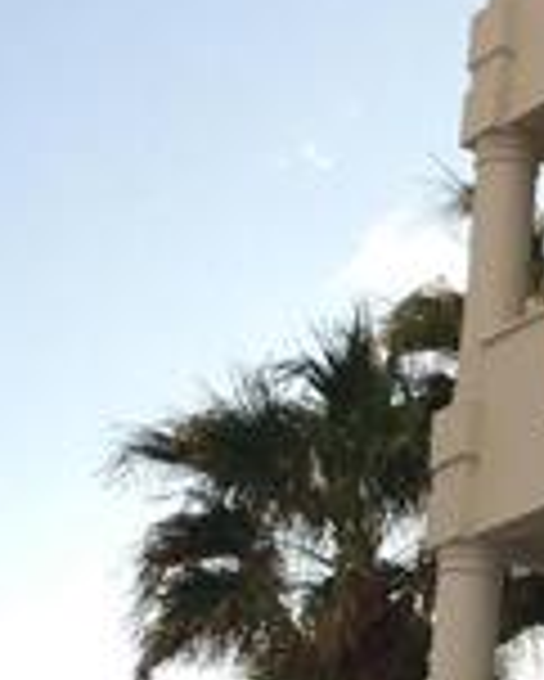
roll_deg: -2.1
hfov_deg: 9.8
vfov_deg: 13.0
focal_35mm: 144
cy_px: 838
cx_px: 1178
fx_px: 2895
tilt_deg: +14.3
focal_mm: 4.15
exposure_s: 1/625
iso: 25
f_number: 2.2
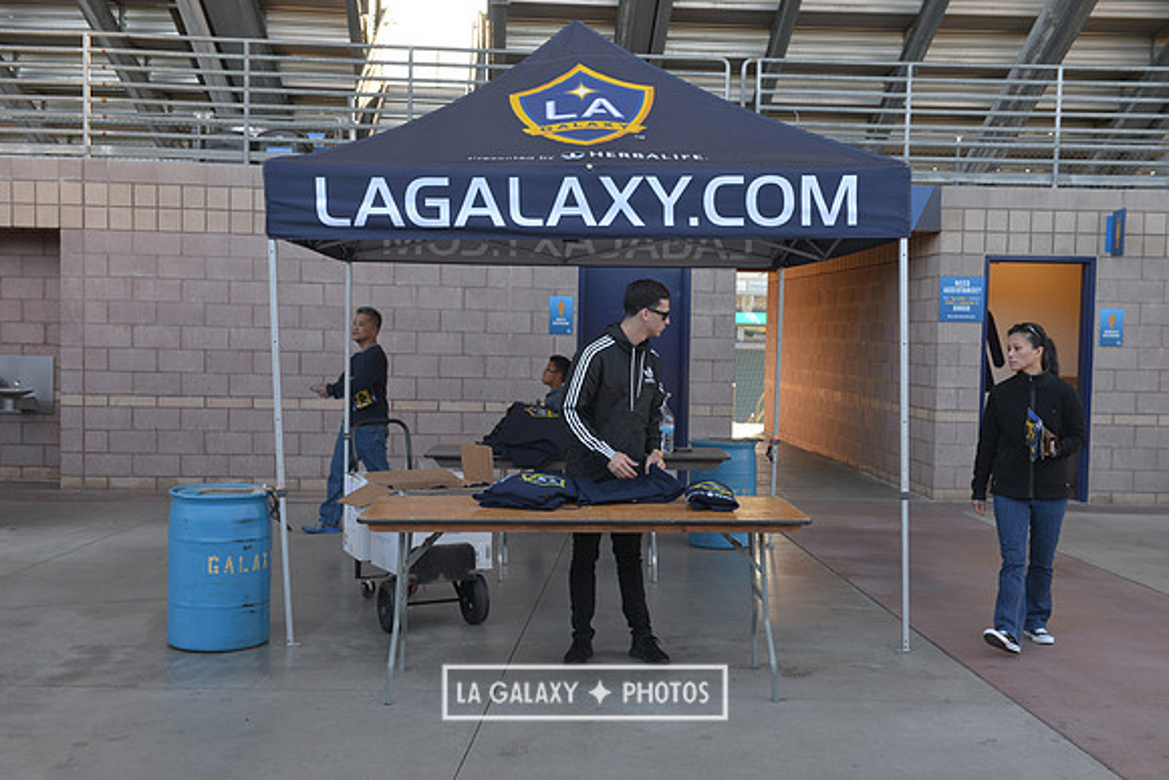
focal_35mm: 40
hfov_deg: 48.4
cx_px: 584
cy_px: 390
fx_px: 1299
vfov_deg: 33.4
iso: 250
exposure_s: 1/125
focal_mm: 40
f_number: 5.6
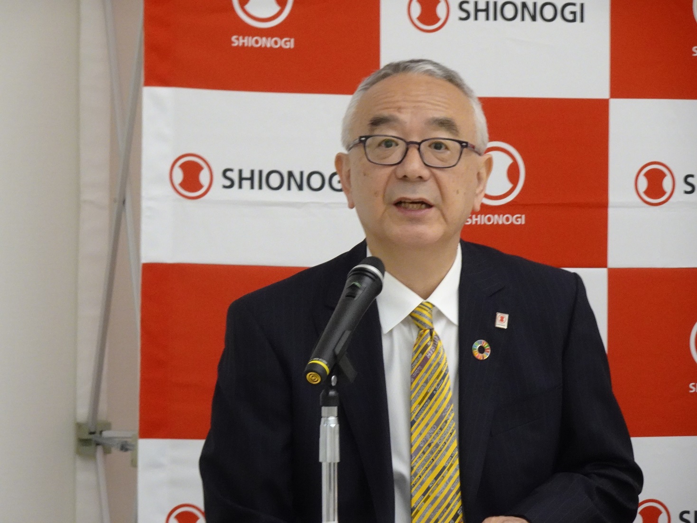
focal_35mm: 219
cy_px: 262
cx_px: 348
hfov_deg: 9.0
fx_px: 4410
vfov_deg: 6.8
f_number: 6.3
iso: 800
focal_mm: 35.27
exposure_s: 1/25
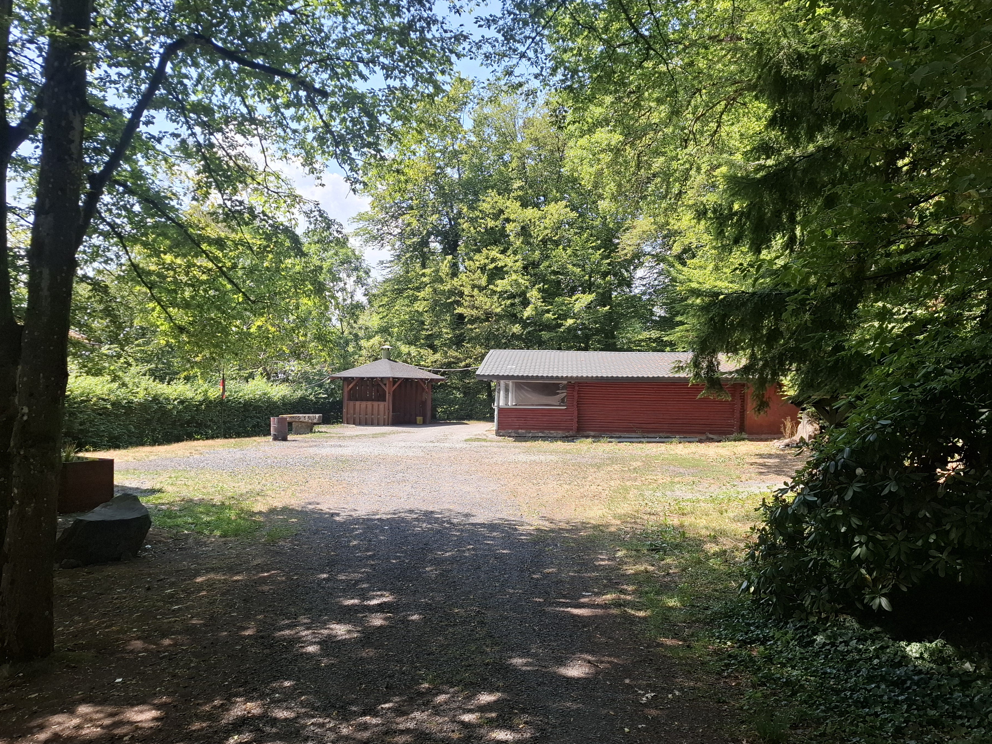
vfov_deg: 53.0
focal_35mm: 26
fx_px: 745
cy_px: 408
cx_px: 475
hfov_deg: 67.3
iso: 50
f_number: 1.8
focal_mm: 5.54
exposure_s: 1/753
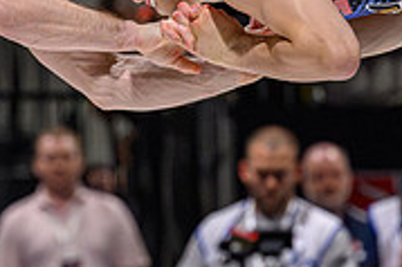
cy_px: 169
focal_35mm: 428
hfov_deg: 4.8
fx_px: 4775
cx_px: 86
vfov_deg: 3.2
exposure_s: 1/800
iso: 7200
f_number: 2.8
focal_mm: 99
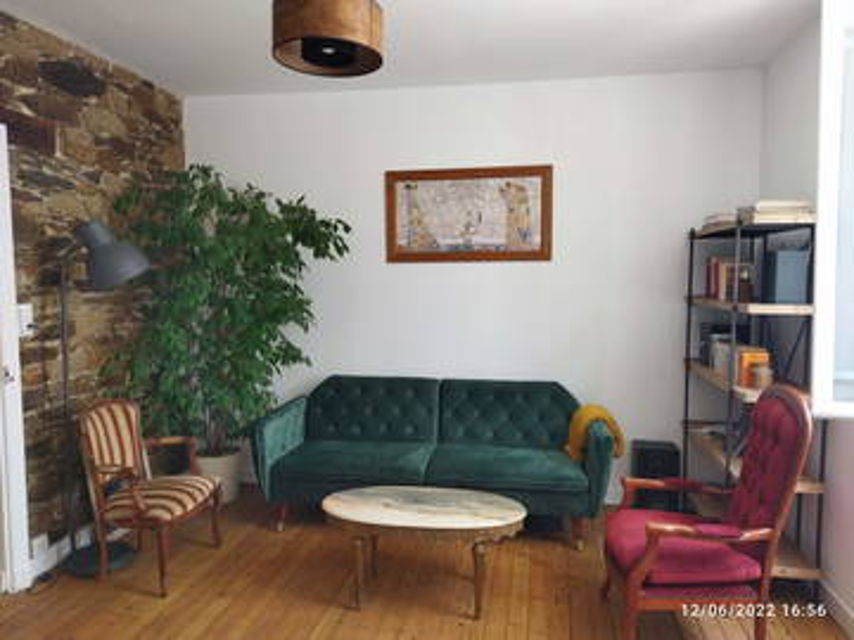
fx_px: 666
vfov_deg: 51.4
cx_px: 427
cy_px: 320
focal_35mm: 27
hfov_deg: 65.3
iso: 173
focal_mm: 4.71
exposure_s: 1/50
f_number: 1.79
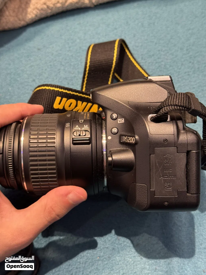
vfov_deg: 39.7
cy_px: 138
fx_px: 381
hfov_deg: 30.3
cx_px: 103
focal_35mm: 48
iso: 250
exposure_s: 1/33
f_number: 1.78
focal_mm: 6.76
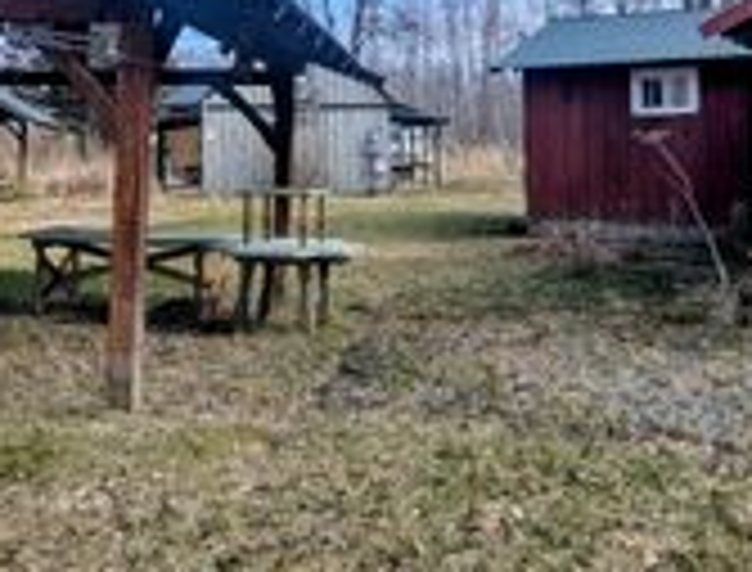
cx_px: 315
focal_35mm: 36
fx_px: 786
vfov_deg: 38.1
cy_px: 95
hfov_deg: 50.9
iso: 50
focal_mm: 2.02
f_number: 1.7
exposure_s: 1/1721
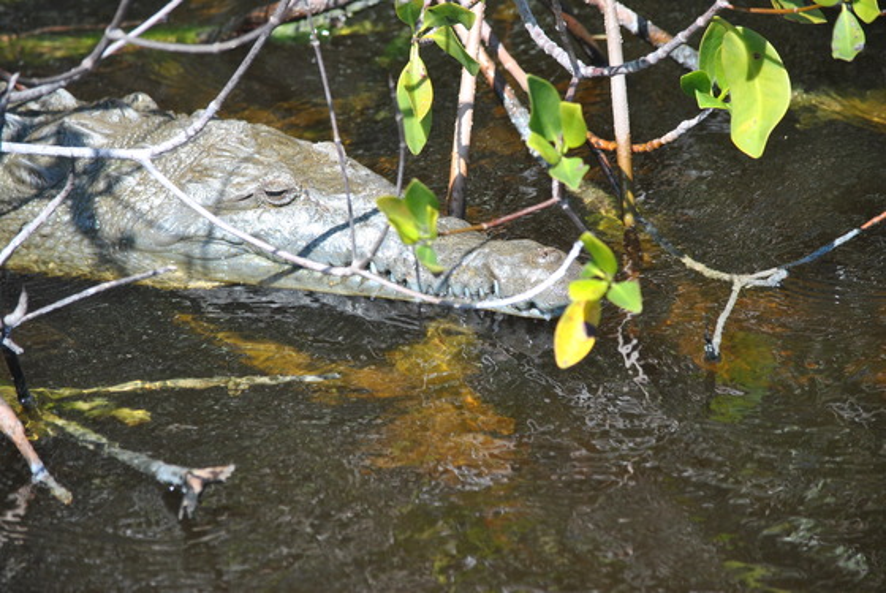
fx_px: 5175
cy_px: 296
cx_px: 443
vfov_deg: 6.6
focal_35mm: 210
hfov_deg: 9.8
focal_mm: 140
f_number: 4.8
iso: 250
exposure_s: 1/500
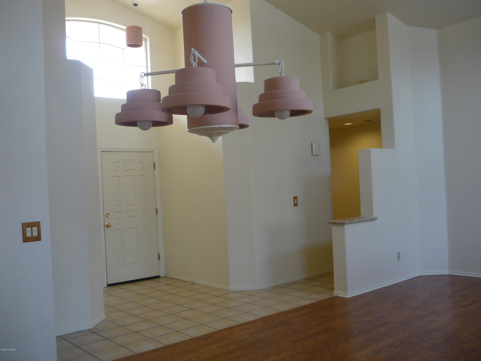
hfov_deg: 55.4
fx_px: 459
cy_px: 180
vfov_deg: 42.9
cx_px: 240
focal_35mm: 33
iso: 100
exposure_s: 1/40
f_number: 2.8
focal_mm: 5.5
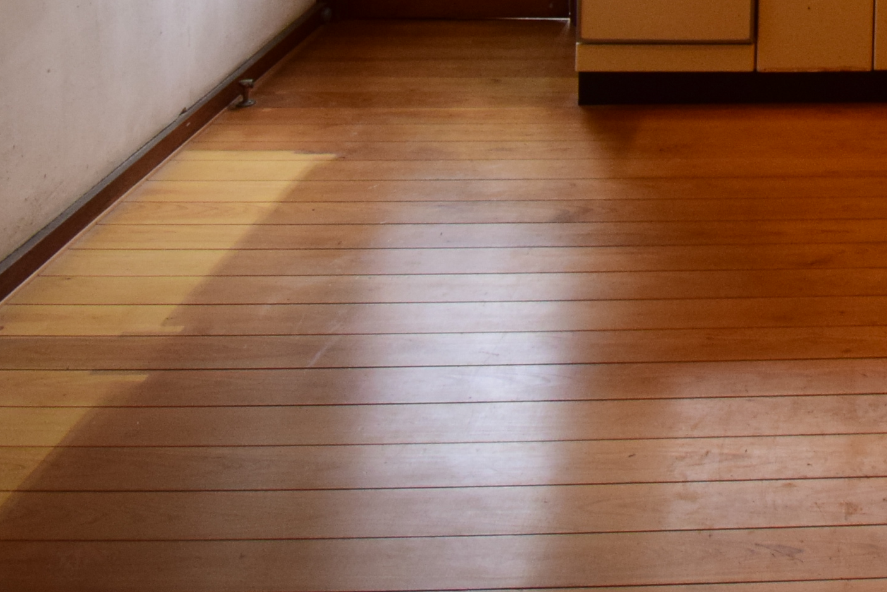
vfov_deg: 22.3
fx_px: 1183
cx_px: 931
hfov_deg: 36.1
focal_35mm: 48
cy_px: -331
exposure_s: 1/30
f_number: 4.5
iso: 1000
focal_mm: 10
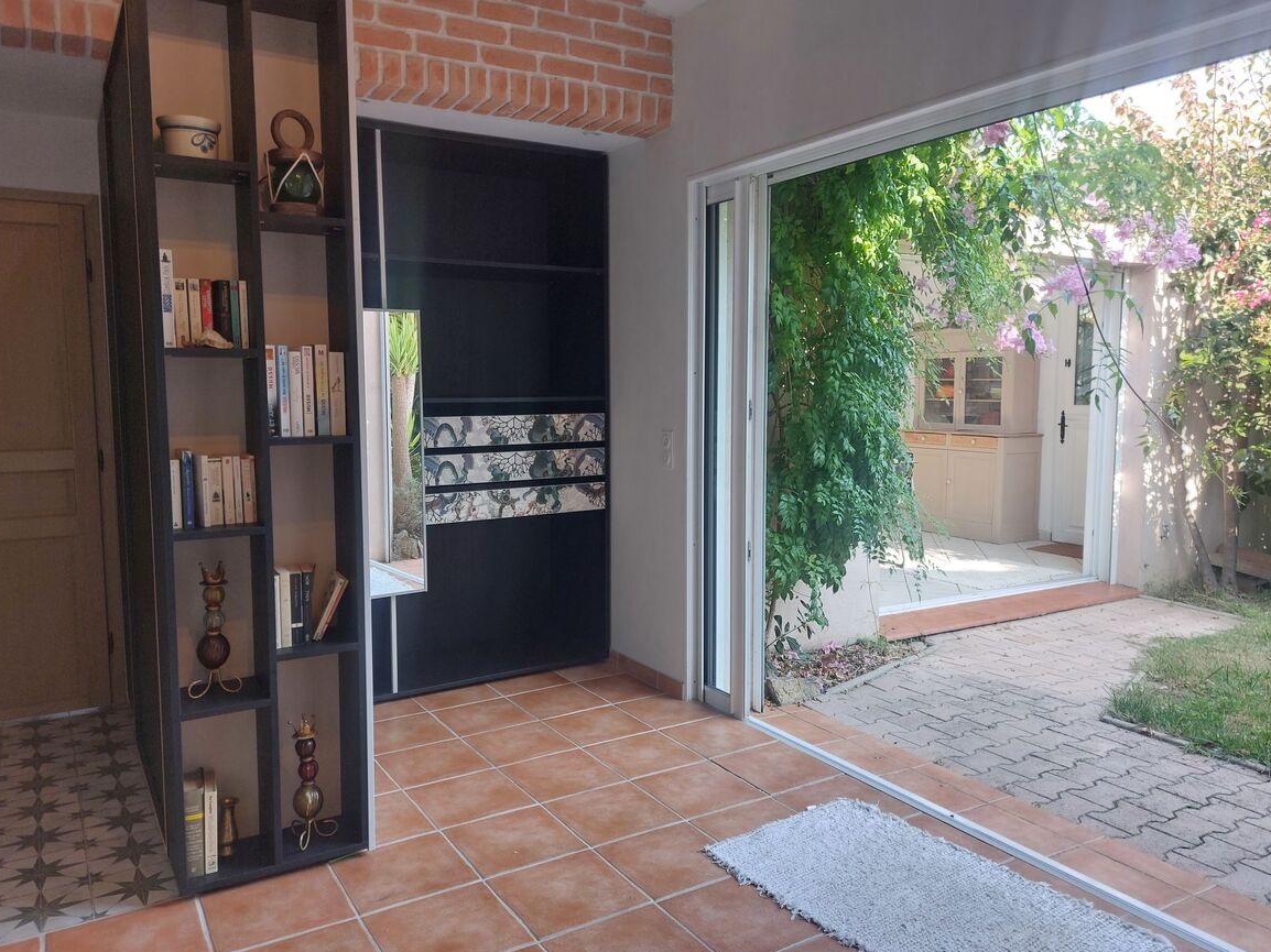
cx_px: 628
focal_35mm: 26
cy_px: 478
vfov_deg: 53.0
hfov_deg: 67.3
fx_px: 954
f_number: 1.8
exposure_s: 1/50
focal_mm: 5.23
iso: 40
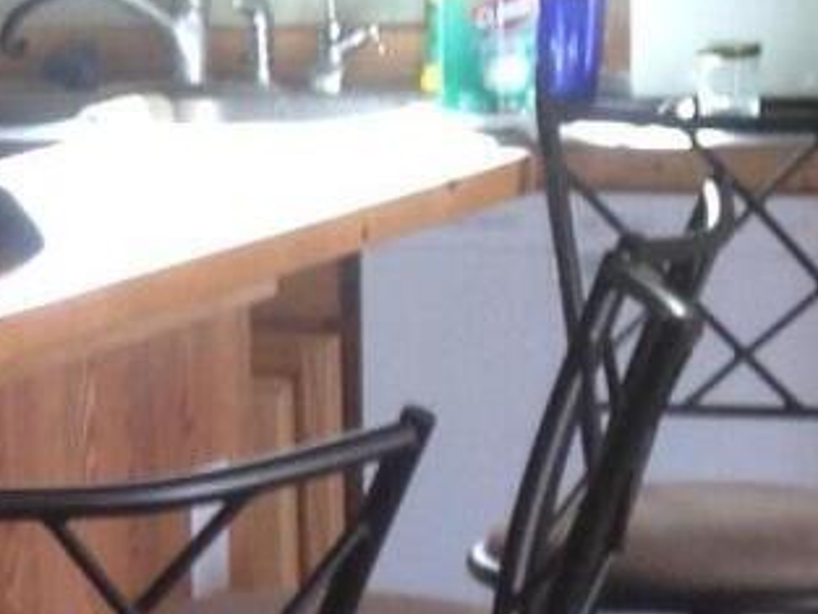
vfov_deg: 7.0
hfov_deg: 8.9
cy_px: 483
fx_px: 4988
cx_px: -750
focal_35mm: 211
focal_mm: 4.12
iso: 64
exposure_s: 1/20
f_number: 2.4
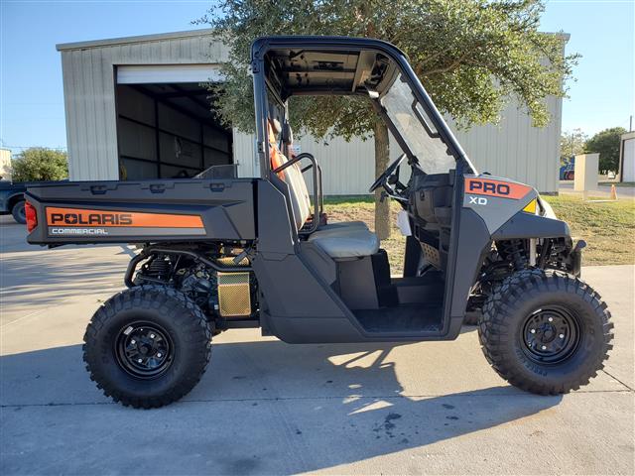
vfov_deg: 53.1
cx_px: 318
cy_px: 238
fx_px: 477
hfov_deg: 67.3
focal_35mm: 26
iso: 50
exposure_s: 1/443
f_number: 2.4
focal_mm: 4.3
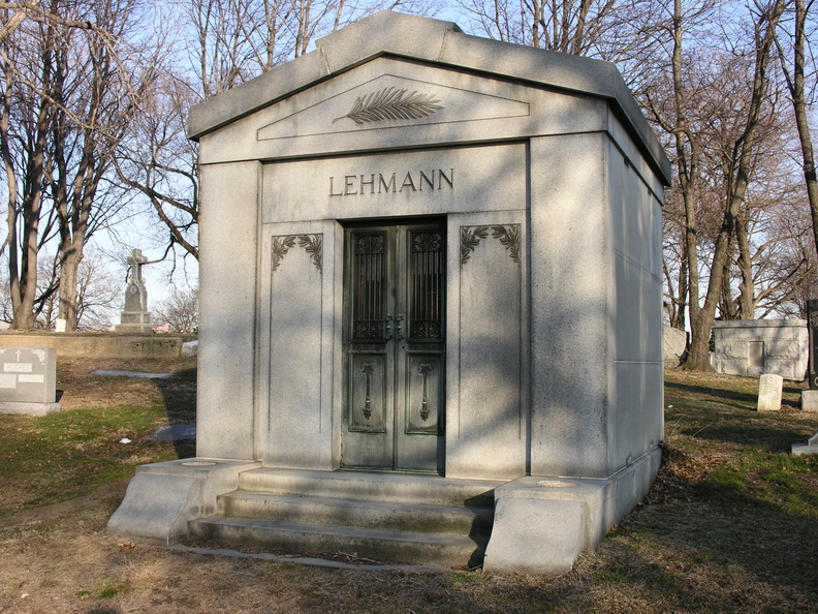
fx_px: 945
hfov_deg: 46.8
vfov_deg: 36.0
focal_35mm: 40
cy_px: 307
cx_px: 409
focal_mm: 10.2
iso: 50
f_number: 7.3
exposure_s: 1/72.8
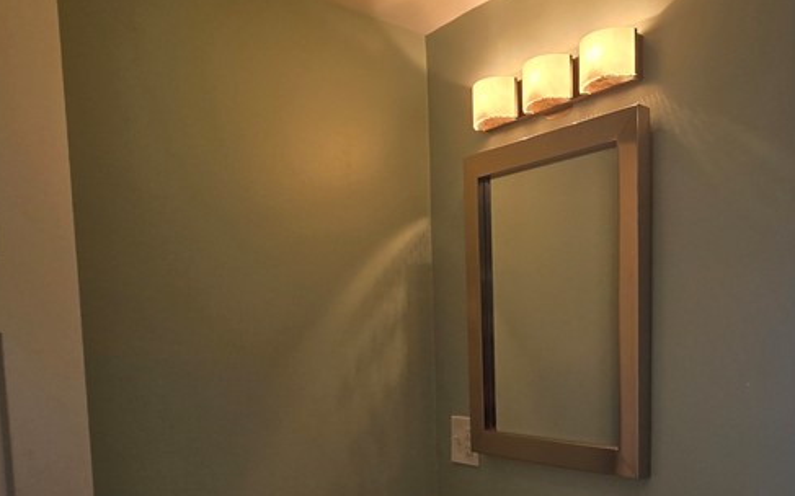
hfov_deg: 58.1
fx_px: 628
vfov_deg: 40.3
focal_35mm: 29
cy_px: 434
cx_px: 671
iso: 50
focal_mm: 2.2
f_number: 2.2
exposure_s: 1/122
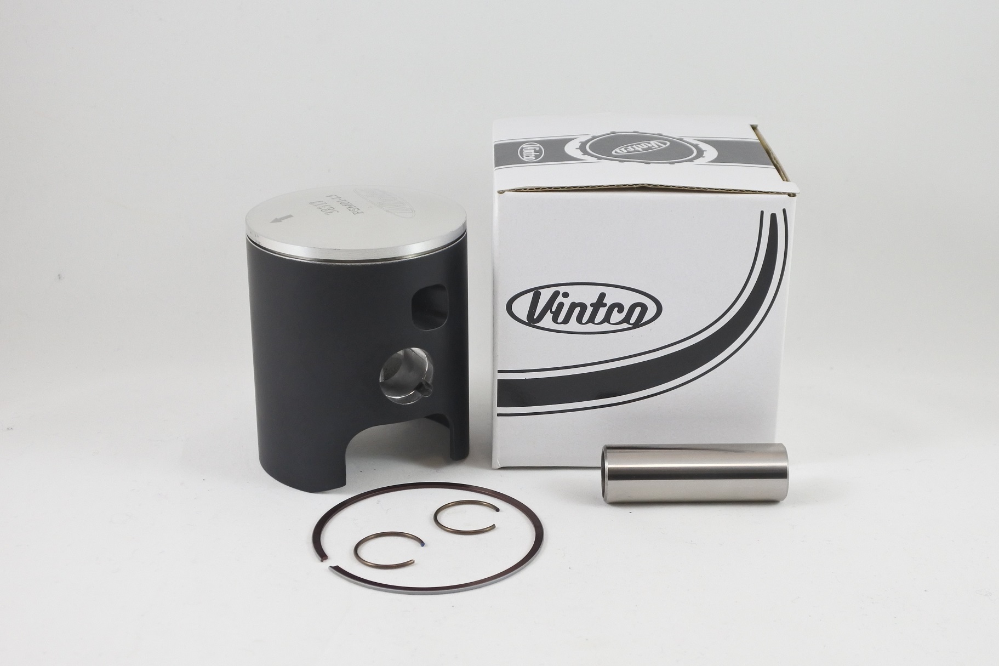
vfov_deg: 31.9
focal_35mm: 42
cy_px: 333
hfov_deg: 46.4
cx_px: 500
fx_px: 1165
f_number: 4.2
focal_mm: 15.7
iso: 450
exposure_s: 1/125
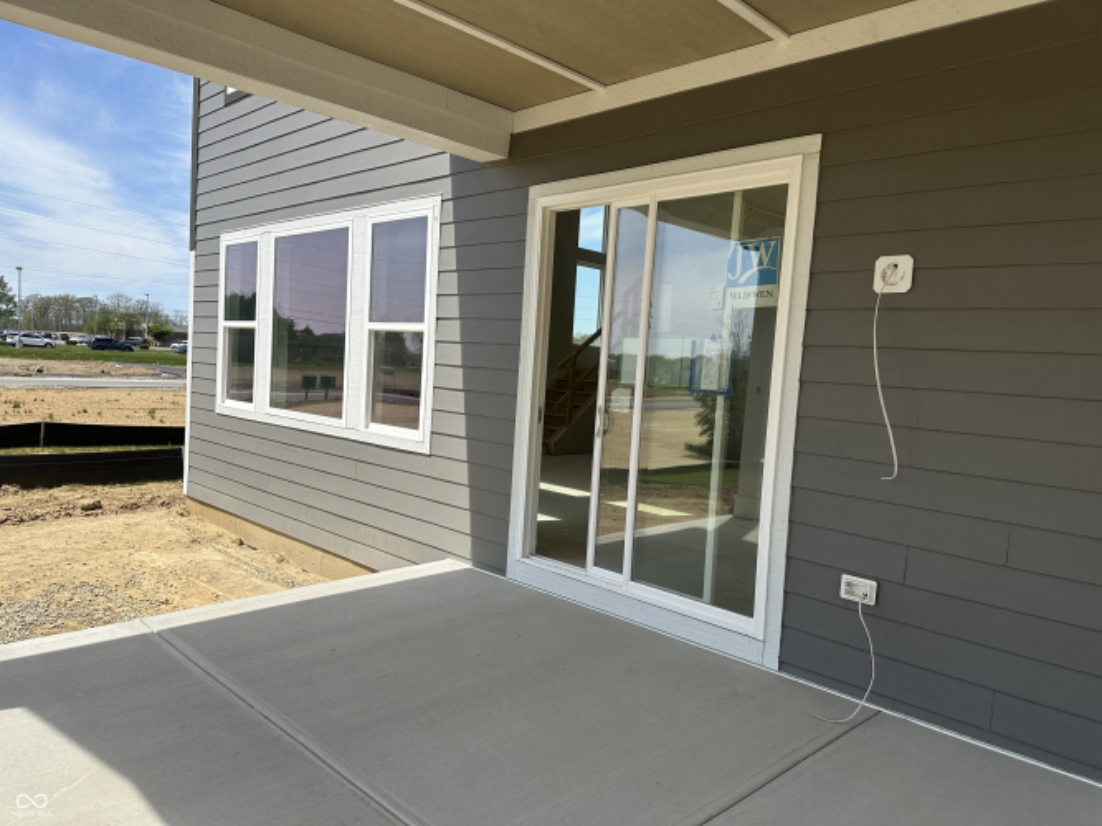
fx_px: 764
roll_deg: -3.3
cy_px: 413
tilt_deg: -3.9
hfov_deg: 71.6
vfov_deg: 56.8
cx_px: 551
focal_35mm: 24
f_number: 1.78
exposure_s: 1/4016
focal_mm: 6.86
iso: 80
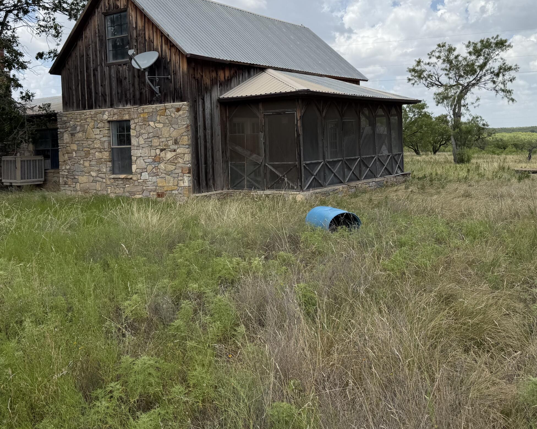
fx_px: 572
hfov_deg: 50.3
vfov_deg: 40.7
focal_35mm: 36
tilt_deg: +0.3
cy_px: 150
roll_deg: +3.5
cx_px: 272
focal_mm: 6.76
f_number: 1.78
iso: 80
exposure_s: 1/5714
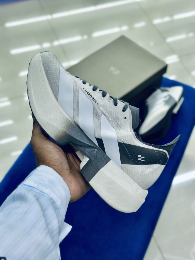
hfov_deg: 30.3
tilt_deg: -51.9
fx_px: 360
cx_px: 98
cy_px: 130
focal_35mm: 48
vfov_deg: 39.7
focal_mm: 6.86
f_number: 1.78
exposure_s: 1/114
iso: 64
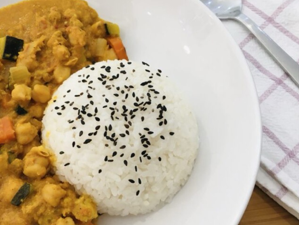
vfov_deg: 30.8
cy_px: 98
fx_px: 406
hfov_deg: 40.2
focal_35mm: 47
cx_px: 113
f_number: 2.2
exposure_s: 1/33
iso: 25
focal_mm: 4.15
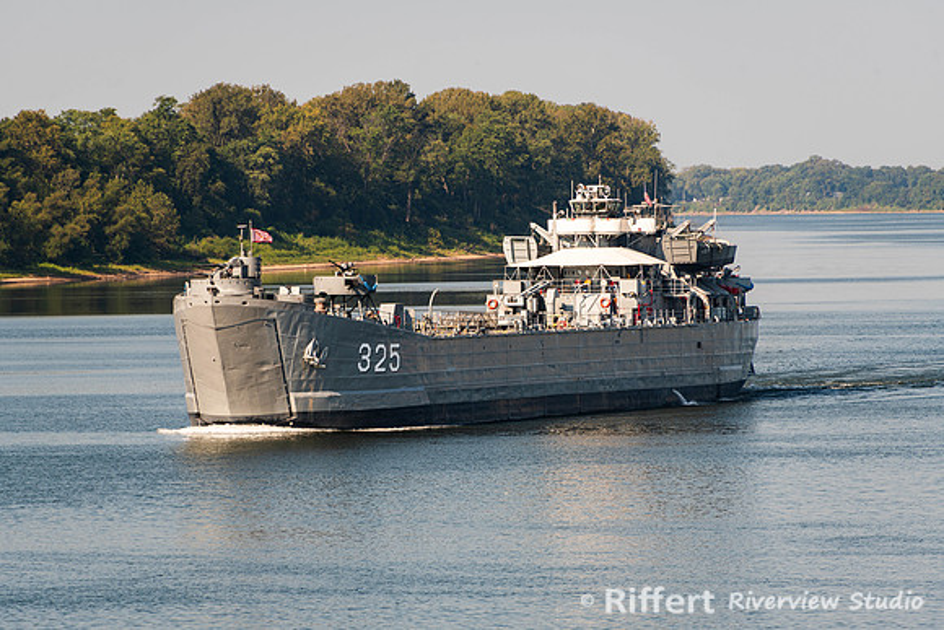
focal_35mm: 310
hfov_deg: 6.6
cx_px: 472
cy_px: 315
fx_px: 8128
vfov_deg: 4.4
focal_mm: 300
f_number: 8
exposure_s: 1/250
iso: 64
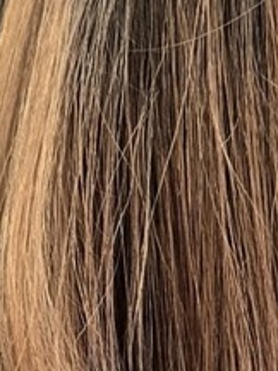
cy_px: 593
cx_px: 343
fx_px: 1820
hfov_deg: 8.6
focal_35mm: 170
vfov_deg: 11.1
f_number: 1.8
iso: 200
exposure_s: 1/100
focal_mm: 5.4
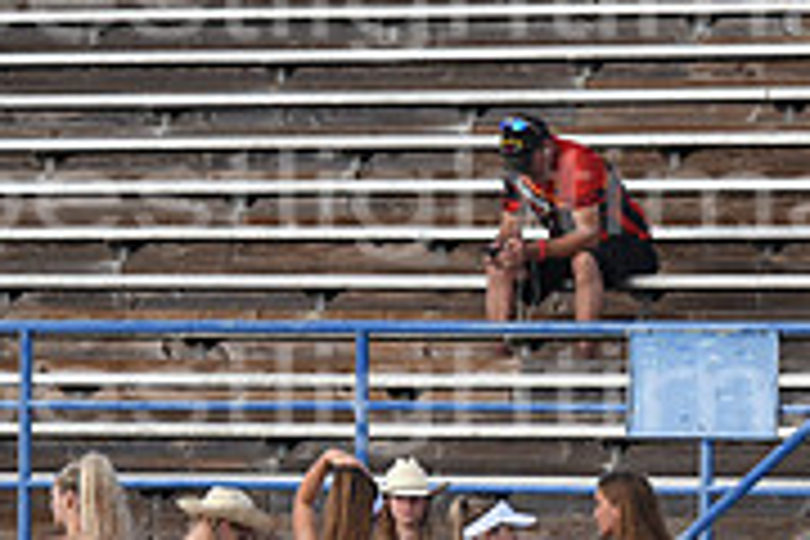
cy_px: 695
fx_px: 21733
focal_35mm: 966
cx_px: 540
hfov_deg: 2.1
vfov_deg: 1.4
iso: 200
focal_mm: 300
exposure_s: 1/800
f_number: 4
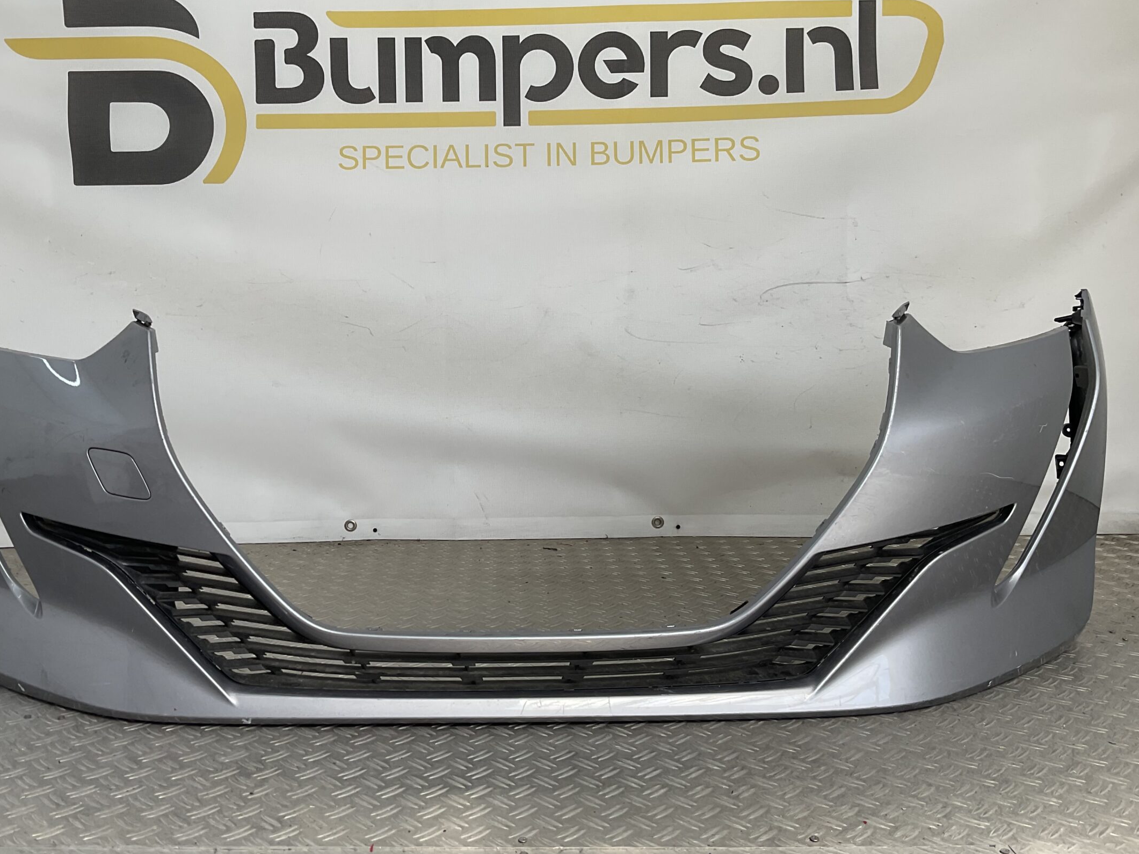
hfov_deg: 52.5
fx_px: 1152
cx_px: 497
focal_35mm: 35
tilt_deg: -7.3
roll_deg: -0.4
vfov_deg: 40.7
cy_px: 392
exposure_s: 1/329
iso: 16
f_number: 1.8
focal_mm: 3
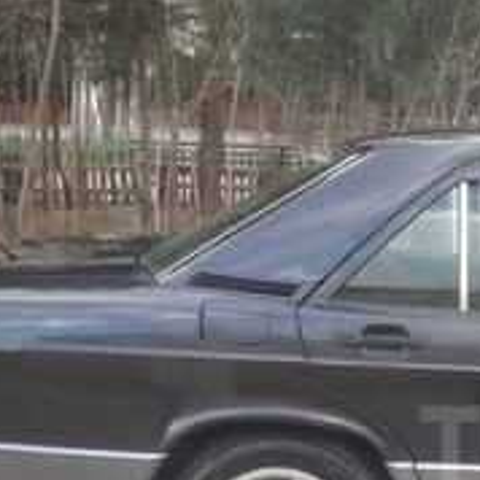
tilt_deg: -10.6
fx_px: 1694
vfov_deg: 15.9
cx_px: 696
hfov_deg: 15.1
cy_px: 446
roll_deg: -1.6
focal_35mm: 108
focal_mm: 4.12
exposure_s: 1/100
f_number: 2.4
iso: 80
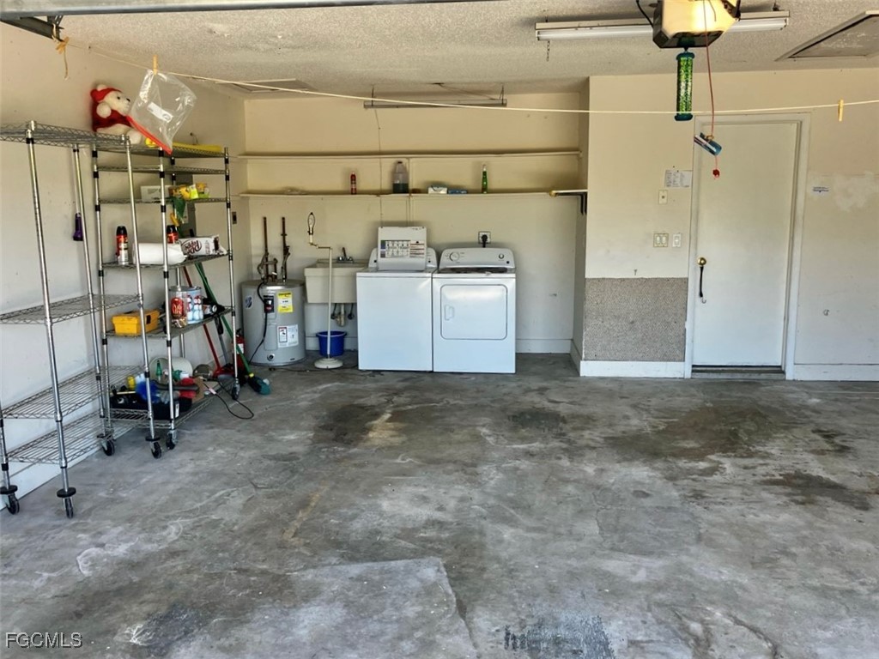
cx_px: 440
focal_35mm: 28
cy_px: 330
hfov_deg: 63.4
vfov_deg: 49.7
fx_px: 711
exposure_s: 1/120
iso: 40
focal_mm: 3.99
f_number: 1.8
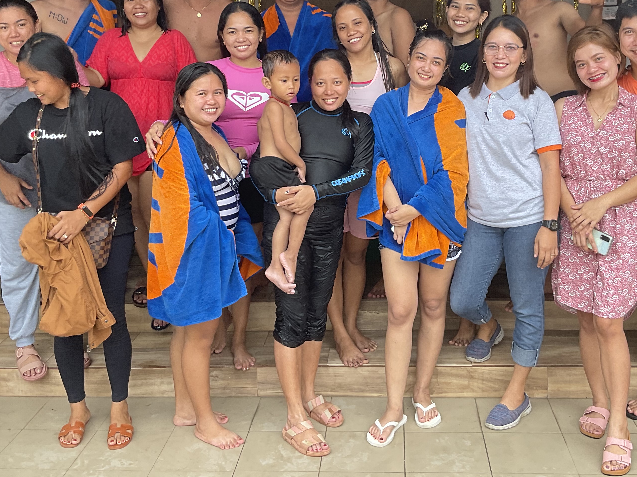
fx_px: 846
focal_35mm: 46
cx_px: 363
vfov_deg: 31.0
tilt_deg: -7.7
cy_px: 128
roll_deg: +0.7
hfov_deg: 41.2
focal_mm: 3
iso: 32
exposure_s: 1/122
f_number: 1.8
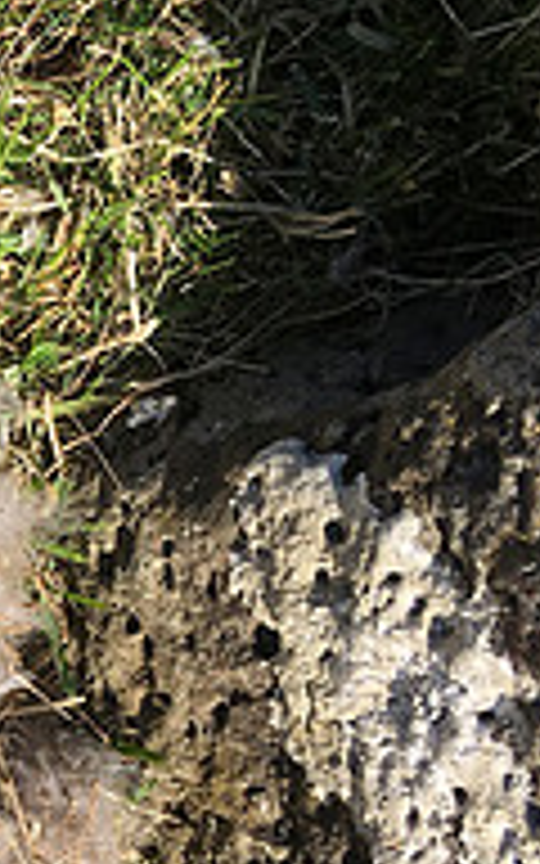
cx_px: -644
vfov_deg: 21.9
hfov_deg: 12.0
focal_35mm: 93
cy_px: 749
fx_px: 2190
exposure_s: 1/1451
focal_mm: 4.15
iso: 25
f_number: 2.2
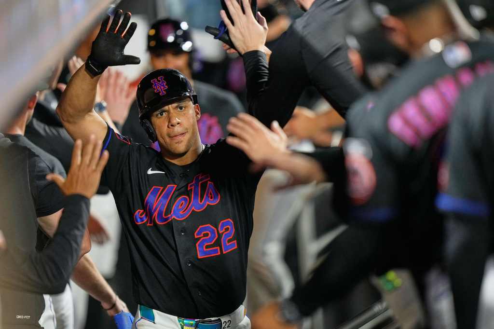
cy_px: 164
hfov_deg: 5.2
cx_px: 247
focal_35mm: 400
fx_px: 5487
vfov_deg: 3.4
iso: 2500
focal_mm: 400
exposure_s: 1/800
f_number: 2.8
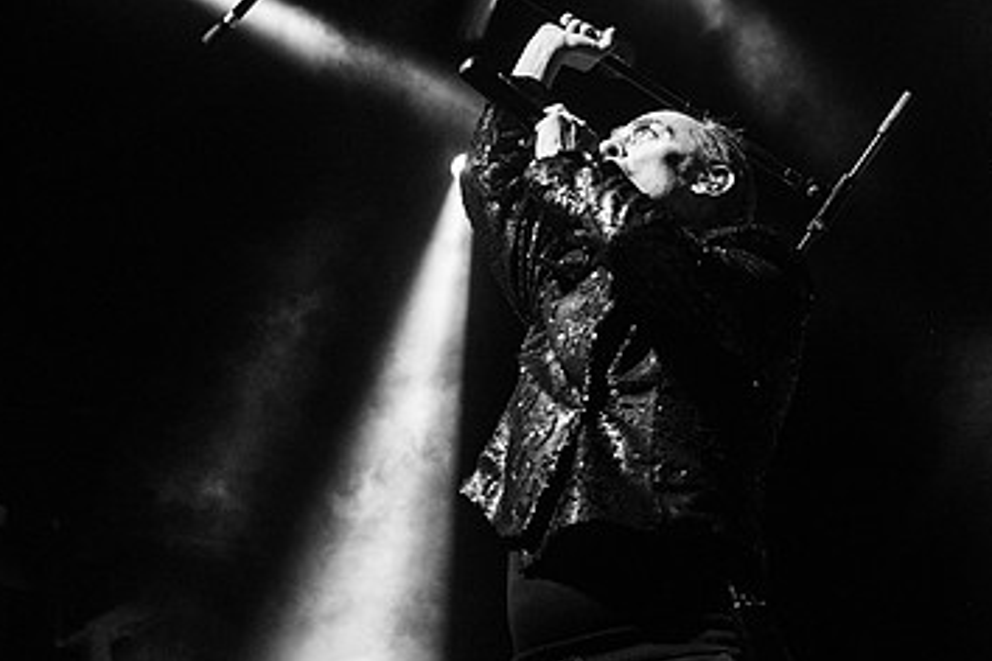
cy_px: 307
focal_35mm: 64
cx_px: 380
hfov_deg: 31.3
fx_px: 1763
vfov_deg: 21.2
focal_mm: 35
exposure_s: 1/400
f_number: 3.2
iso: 3200
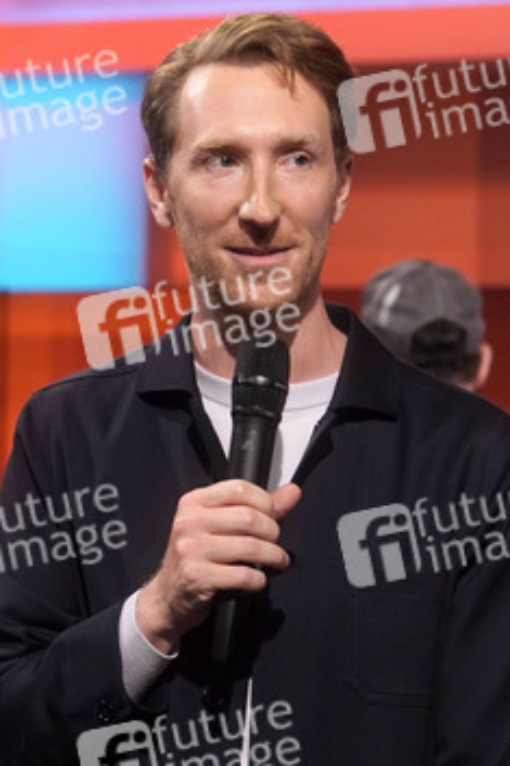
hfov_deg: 26.5
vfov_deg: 38.8
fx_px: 1085
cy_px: 427
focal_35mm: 51
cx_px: 252
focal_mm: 30
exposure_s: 1/250
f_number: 2
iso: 640
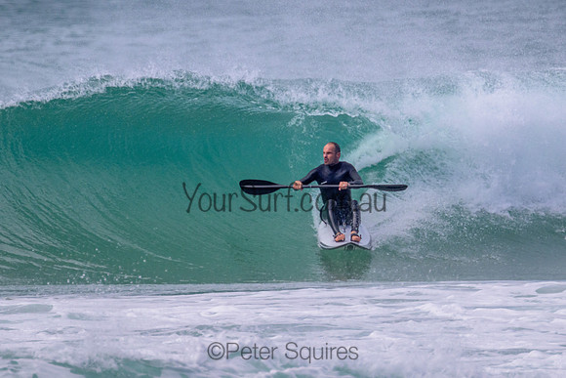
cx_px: 339
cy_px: 162
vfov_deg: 1.3
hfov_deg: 1.9
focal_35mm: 1068
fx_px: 16790
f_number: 11
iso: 1250
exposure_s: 1/2000
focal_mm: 800
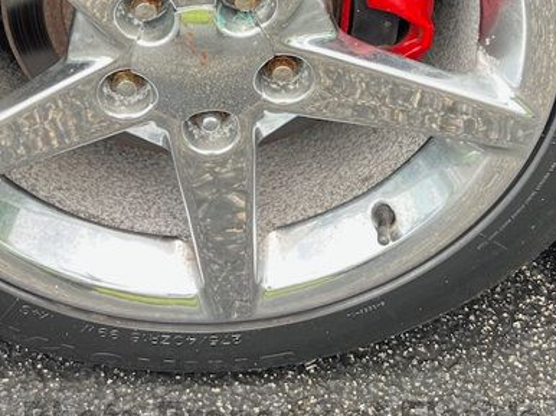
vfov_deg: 20.0
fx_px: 1108
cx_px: 184
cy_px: -83
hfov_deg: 28.0
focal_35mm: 69
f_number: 1.5
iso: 50
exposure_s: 1/361
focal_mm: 5.7
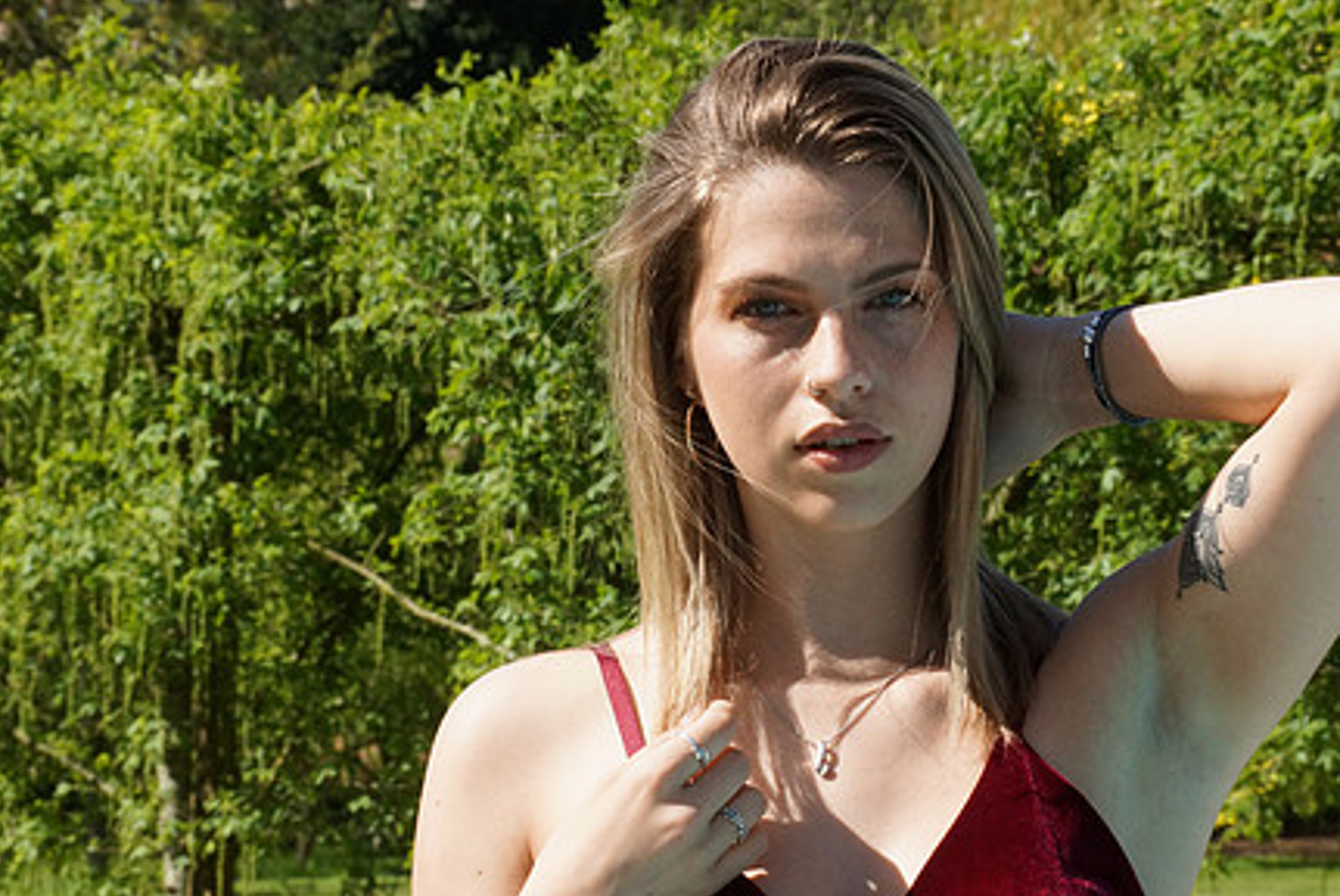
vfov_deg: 5.7
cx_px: 724
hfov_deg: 8.5
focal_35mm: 242
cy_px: 527
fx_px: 9014
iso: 800
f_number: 20
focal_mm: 120
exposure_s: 1/320
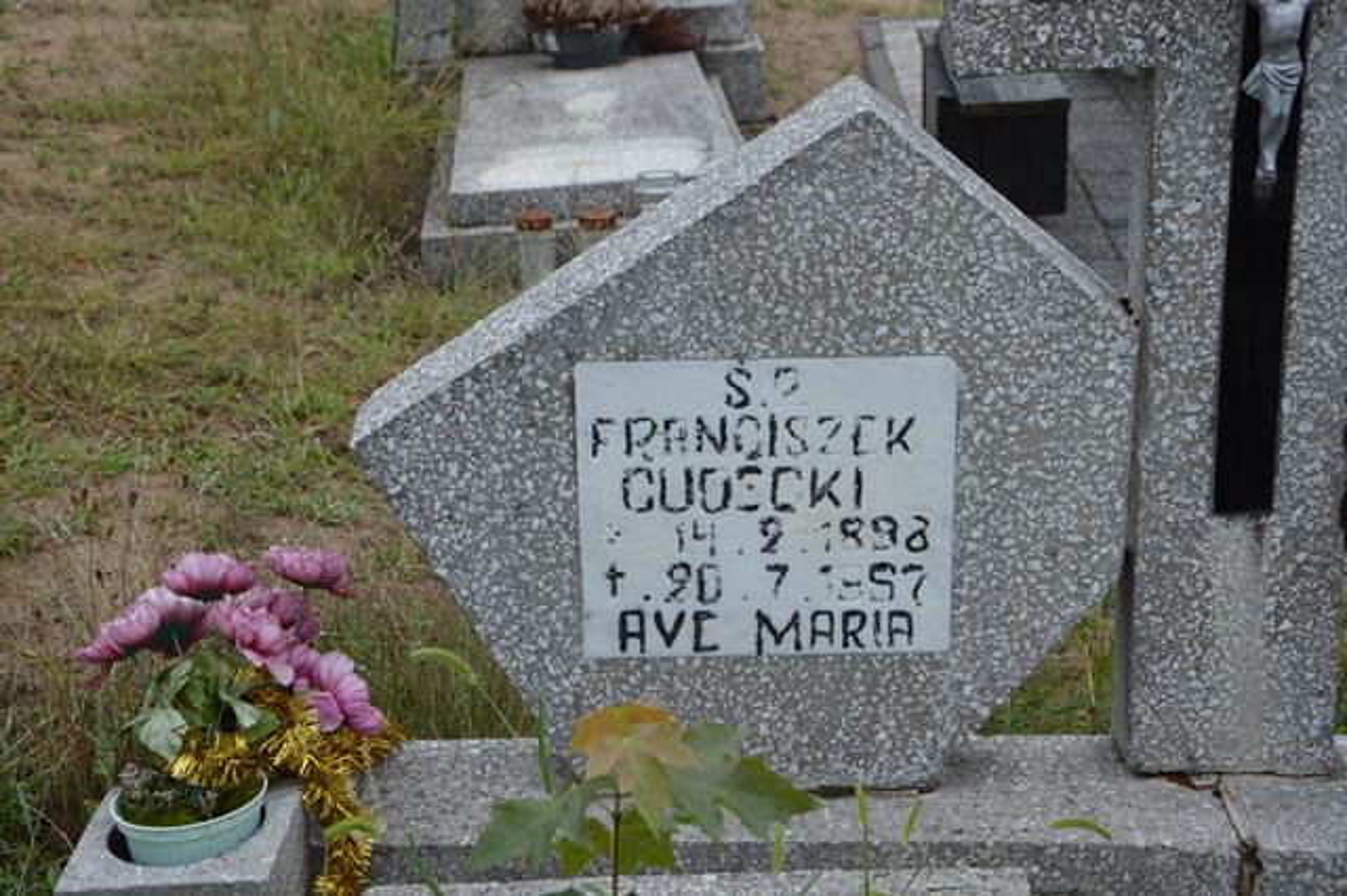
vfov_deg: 22.6
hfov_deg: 33.4
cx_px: 674
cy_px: 448
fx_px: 2244
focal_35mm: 60
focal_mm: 40
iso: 100
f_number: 6.3
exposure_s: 1/160
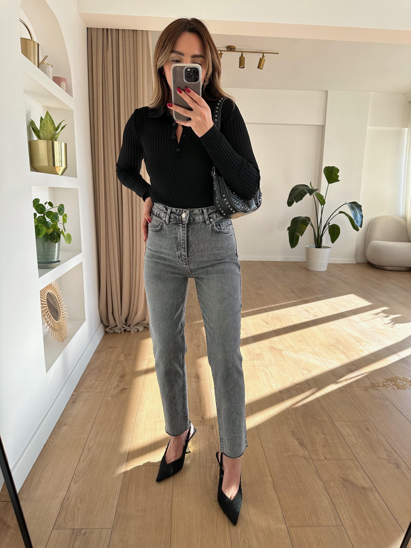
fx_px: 380
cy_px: 274
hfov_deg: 56.8
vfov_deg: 71.6
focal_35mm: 24
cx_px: 206
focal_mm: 6.86
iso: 80
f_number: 1.78
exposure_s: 1/426
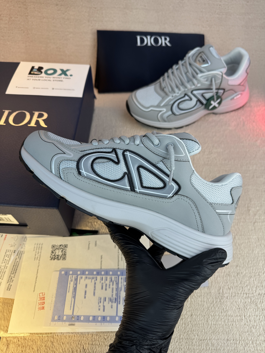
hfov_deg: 56.8
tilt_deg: -57.4
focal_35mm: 24
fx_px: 245
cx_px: 132
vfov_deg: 71.6
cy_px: 176
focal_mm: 6.76
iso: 80
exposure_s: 1/980
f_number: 1.78
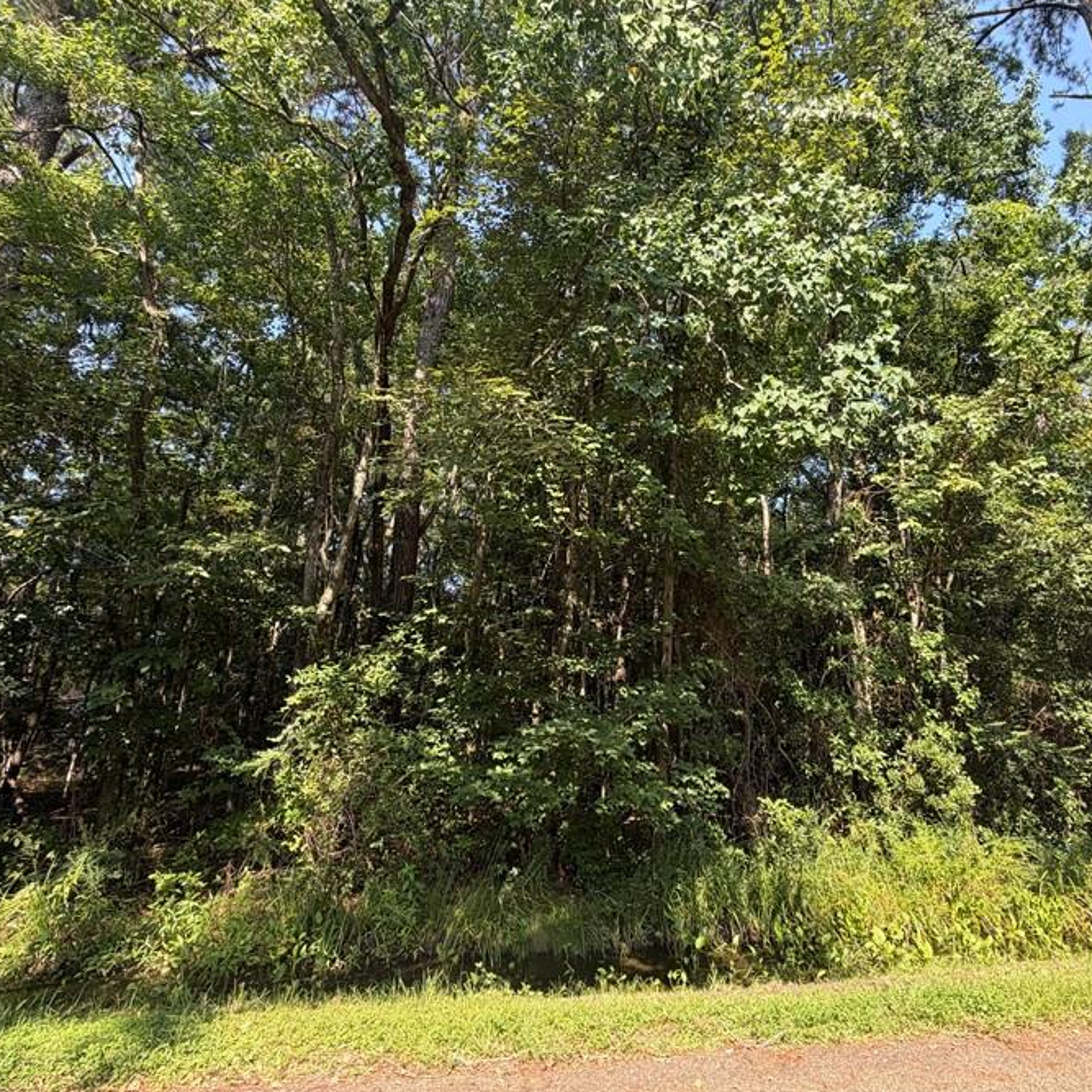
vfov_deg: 77.6
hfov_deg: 77.1
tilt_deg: +18.4
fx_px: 678
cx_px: 637
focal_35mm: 19
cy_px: 524
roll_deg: -0.5
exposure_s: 1/218
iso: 40
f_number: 2.2
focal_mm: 2.22
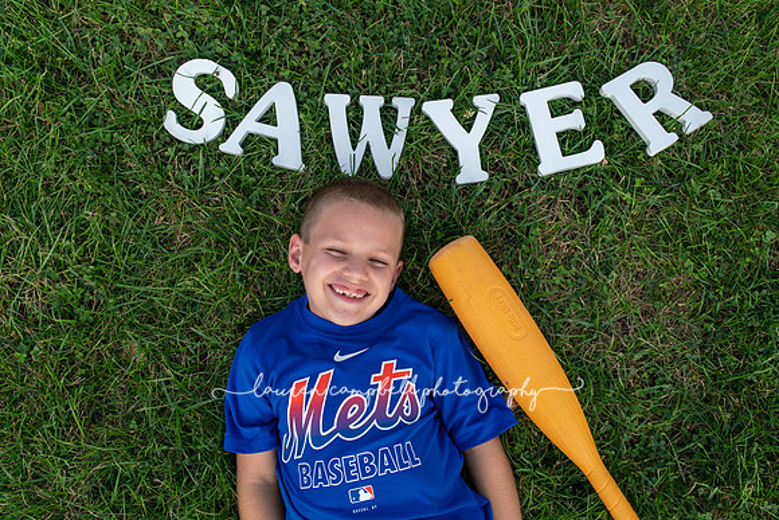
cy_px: 260
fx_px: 758
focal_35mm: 35
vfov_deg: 37.9
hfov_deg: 54.4
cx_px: 390
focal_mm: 35
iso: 400
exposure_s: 1/250
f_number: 7.1
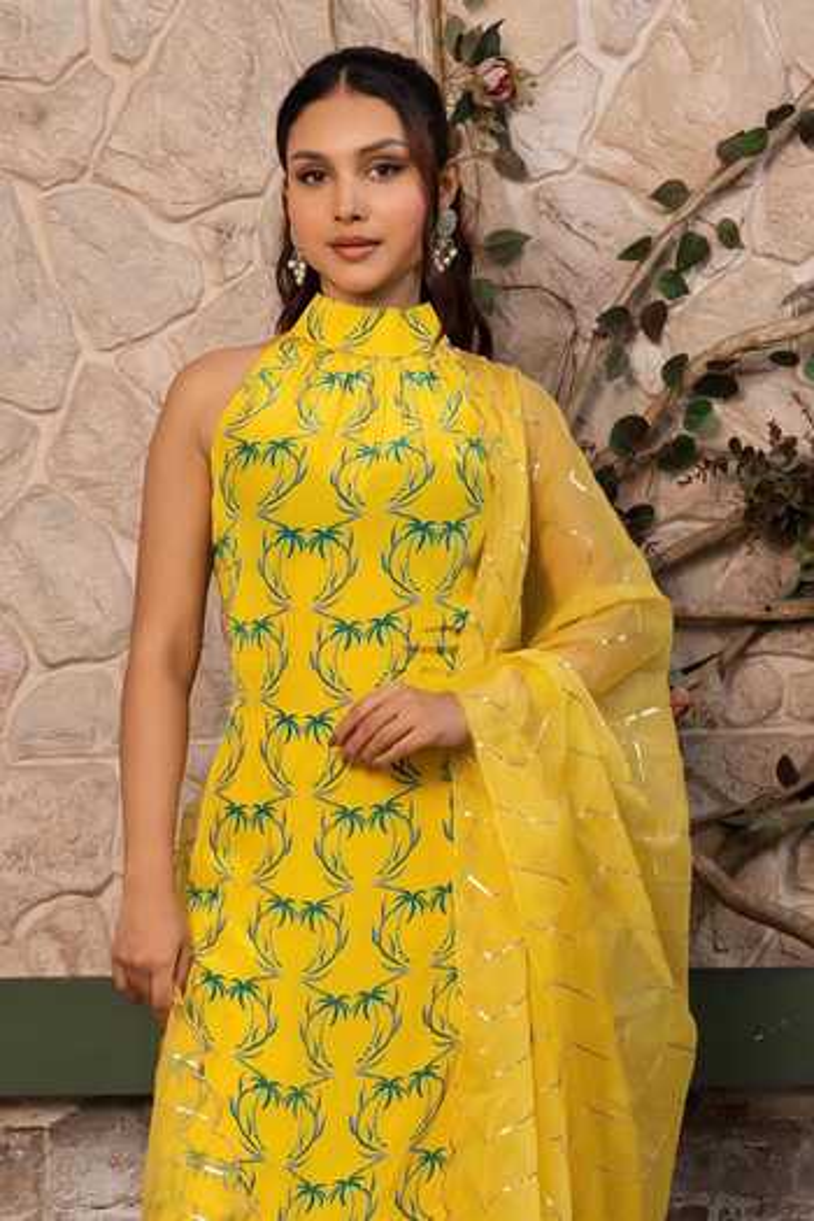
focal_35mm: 70
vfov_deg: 28.8
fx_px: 2374
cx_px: 407
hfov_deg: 19.5
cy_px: 610
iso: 320
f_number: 5.6
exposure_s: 1/160
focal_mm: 70
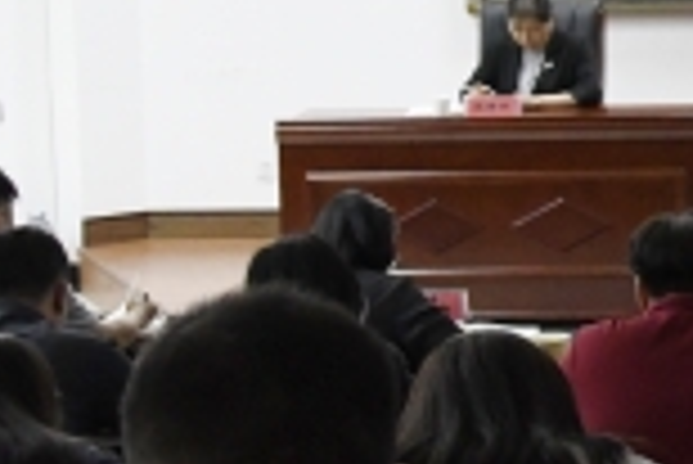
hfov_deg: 13.2
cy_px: -20
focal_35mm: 149
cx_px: 954
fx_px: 2871
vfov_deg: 9.2
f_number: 7.1
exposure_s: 1/200
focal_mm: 31
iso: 8000
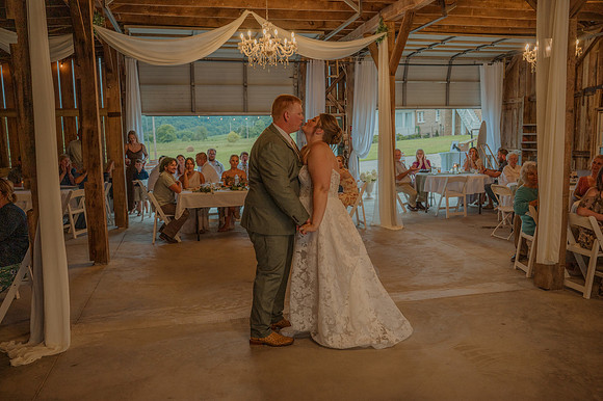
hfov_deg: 60.3
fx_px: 519
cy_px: 200
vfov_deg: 42.3
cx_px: 302
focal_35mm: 31
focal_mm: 31
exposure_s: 1/200
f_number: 4
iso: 320
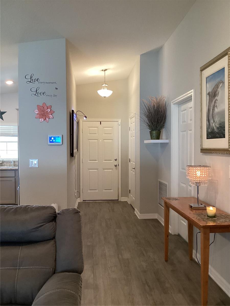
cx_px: 115
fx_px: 275
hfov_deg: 45.4
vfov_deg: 58.4
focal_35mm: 31
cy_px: 153
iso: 320
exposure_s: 1/60
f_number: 2.4
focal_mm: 3.3
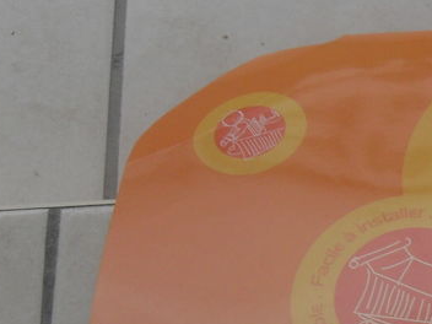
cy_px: 341
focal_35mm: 105
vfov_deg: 13.8
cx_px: 556
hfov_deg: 17.6
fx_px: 1310
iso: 80
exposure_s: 1/180
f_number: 2.8
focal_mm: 6.3
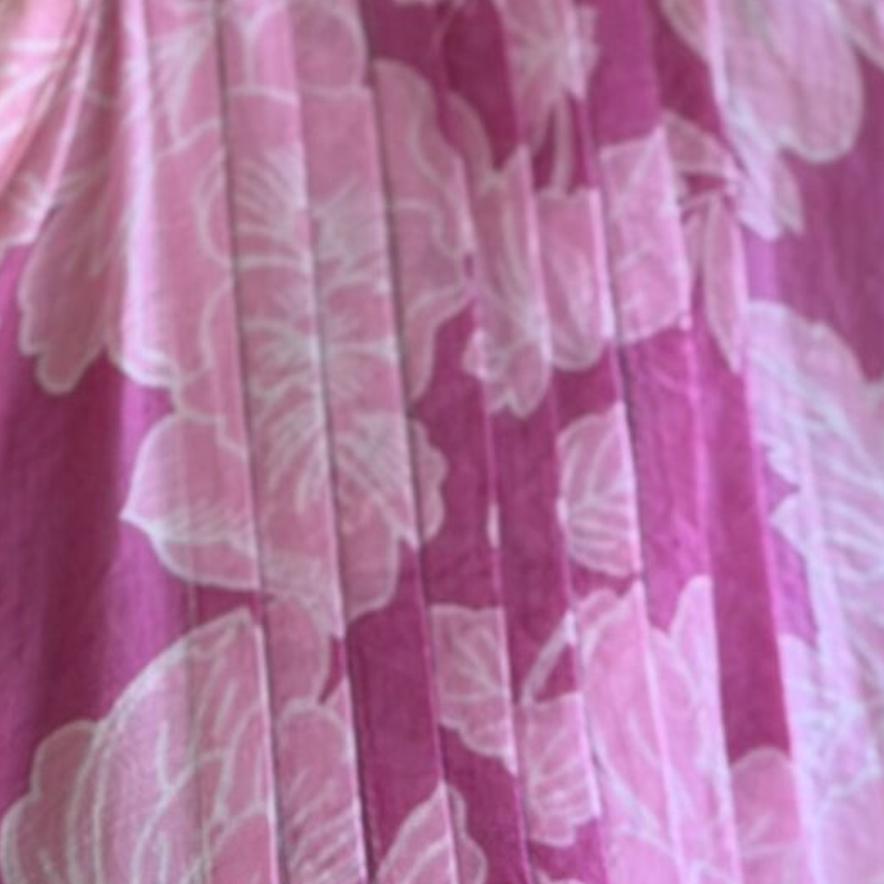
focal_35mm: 208
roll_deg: +0.1
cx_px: -278
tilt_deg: -0.8
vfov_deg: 8.0
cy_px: -865
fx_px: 6010
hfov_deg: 8.3
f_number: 1.78
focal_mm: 6.76
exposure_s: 1/134
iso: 200
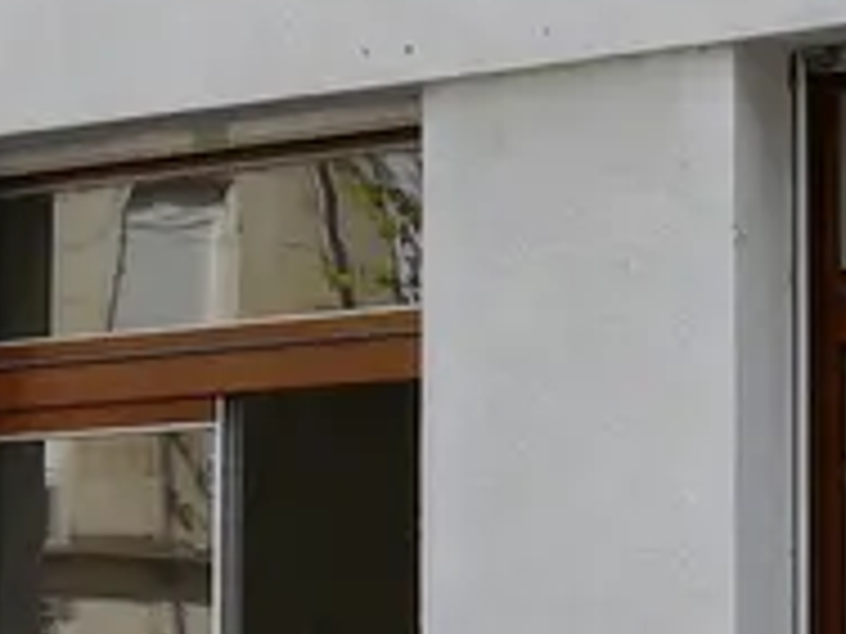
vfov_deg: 6.2
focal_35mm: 238
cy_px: -211
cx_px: 261
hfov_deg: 8.3
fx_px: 5817
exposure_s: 1/250
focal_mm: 7.4
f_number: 5.6
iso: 100
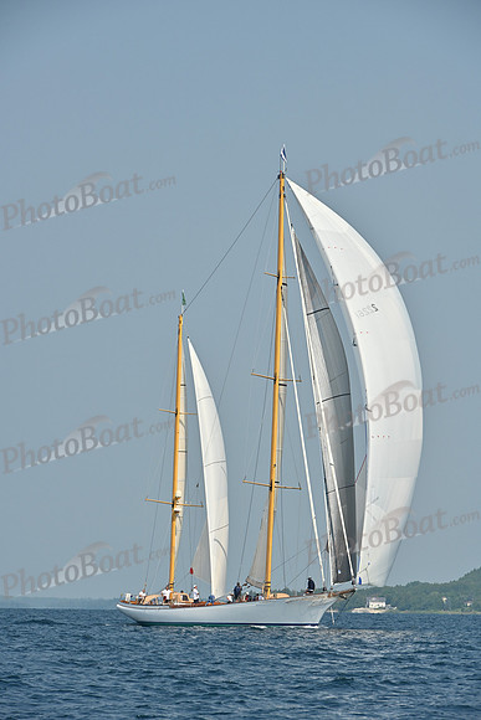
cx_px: 240
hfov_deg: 6.9
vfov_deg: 10.3
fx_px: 4006
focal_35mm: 200
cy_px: 360
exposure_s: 1/1000
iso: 320
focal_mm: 200
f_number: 11
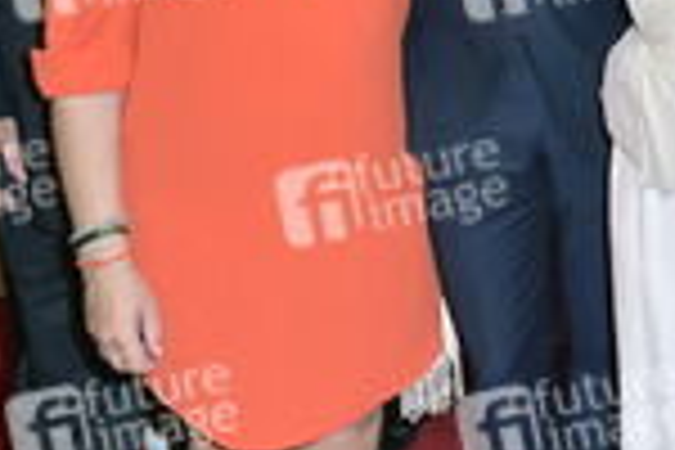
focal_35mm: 72
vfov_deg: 17.7
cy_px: -144
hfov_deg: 24.2
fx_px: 1350
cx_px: 900
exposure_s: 1/250
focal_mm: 24
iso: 320
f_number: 6.3
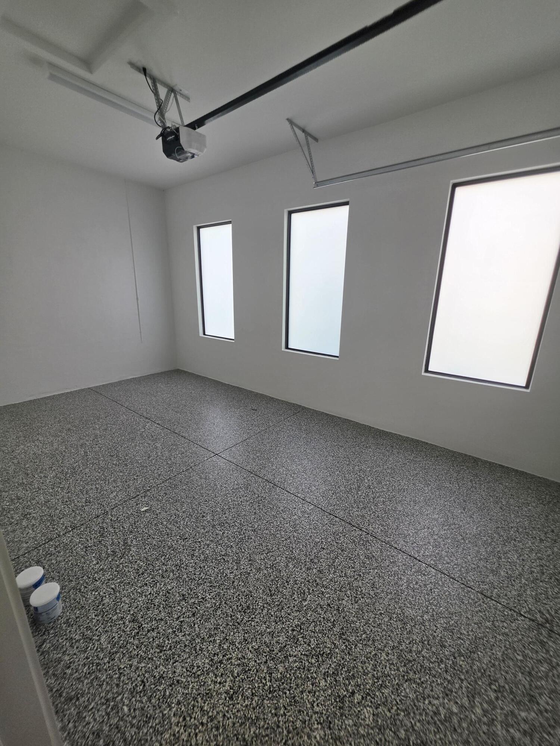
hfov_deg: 89.9
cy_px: 373
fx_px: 280
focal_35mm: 13
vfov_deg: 106.2
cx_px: 280
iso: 80
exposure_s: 1/359
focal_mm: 2.2
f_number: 1.9
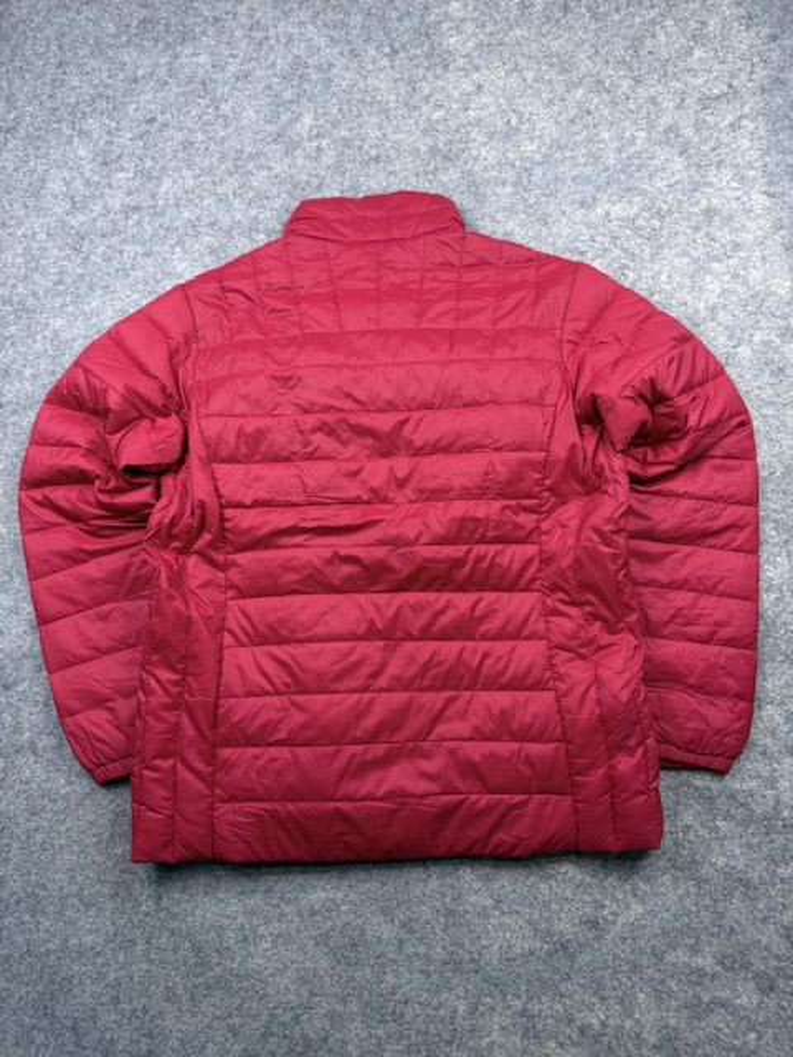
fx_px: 733
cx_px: 396
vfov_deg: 71.6
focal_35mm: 24
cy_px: 528
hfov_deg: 56.8
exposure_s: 1/100
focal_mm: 6.76
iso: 100
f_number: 1.78
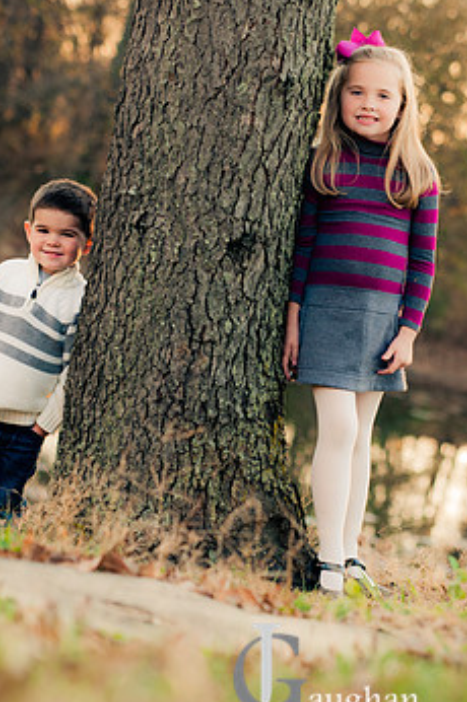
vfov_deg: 13.5
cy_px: 319
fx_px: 2963
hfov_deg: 9.0
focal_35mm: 152
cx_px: 230
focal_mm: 78
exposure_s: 1/160
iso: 400
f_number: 3.2
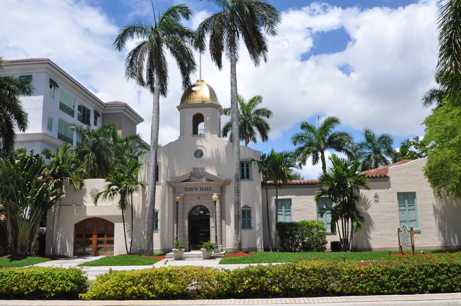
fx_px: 403
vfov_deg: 41.6
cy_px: 153
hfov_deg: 59.6
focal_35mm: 32
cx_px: 230
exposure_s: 1/400
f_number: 10
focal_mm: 21
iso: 200
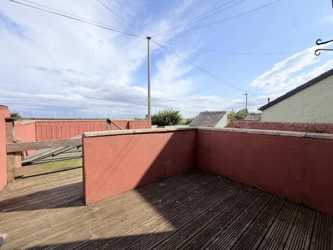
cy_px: 125
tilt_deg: -2.9
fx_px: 135
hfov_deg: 102.1
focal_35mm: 14
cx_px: 166
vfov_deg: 85.7
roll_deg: -0.3
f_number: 2.2
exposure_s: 1/1285
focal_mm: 2.22
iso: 20
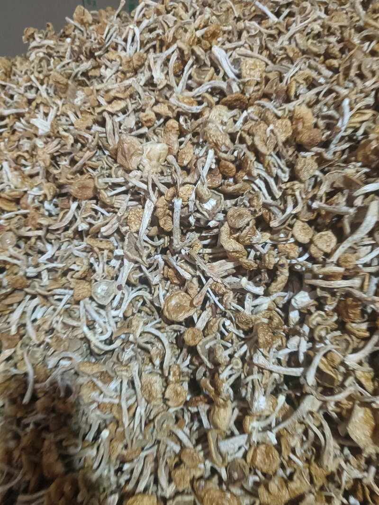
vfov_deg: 65.3
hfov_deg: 51.3
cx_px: 190
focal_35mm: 27
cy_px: 252
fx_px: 394
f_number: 1.9
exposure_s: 1/50
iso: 3097
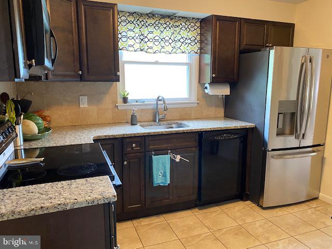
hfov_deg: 67.3
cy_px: 124
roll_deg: +0.4
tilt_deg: -10.5
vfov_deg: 53.1
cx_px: 166
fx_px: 249
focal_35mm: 26
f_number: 1.8
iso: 250
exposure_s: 1/60
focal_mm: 4.25
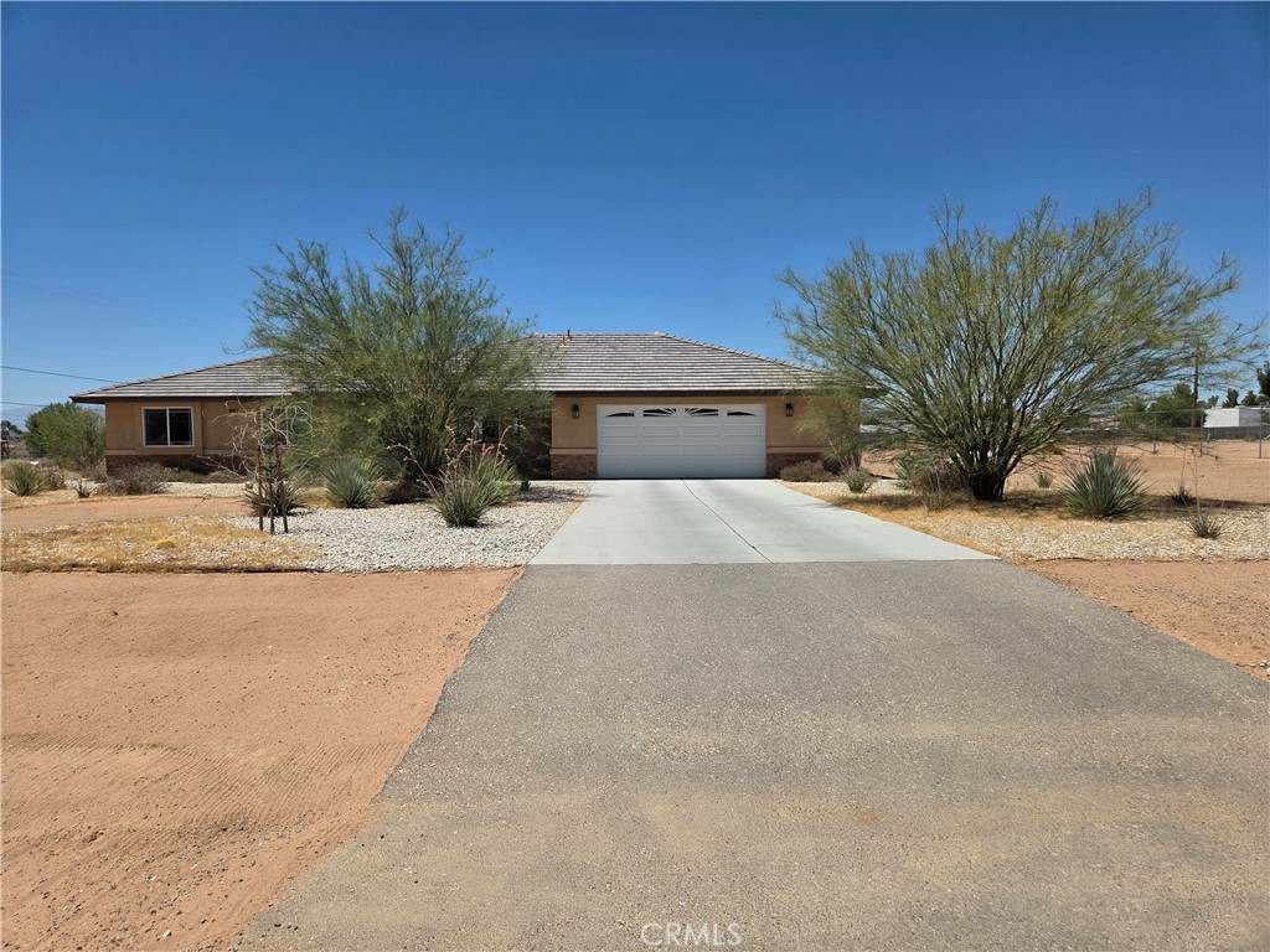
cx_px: 635
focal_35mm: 23
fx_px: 844
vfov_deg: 58.9
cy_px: 476
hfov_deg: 73.9
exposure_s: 1/7891
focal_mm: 5.4
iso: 80
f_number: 1.8
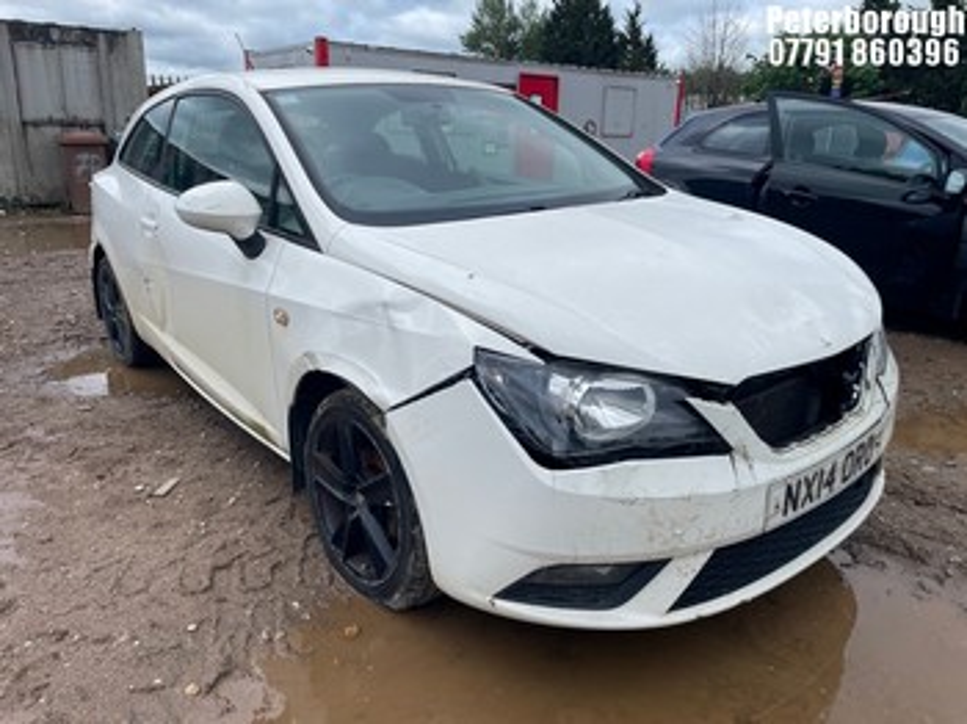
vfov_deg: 53.0
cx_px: 484
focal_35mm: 26
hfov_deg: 67.3
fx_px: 726
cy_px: 362
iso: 32
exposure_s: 1/2747
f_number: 1.6
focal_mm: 4.2
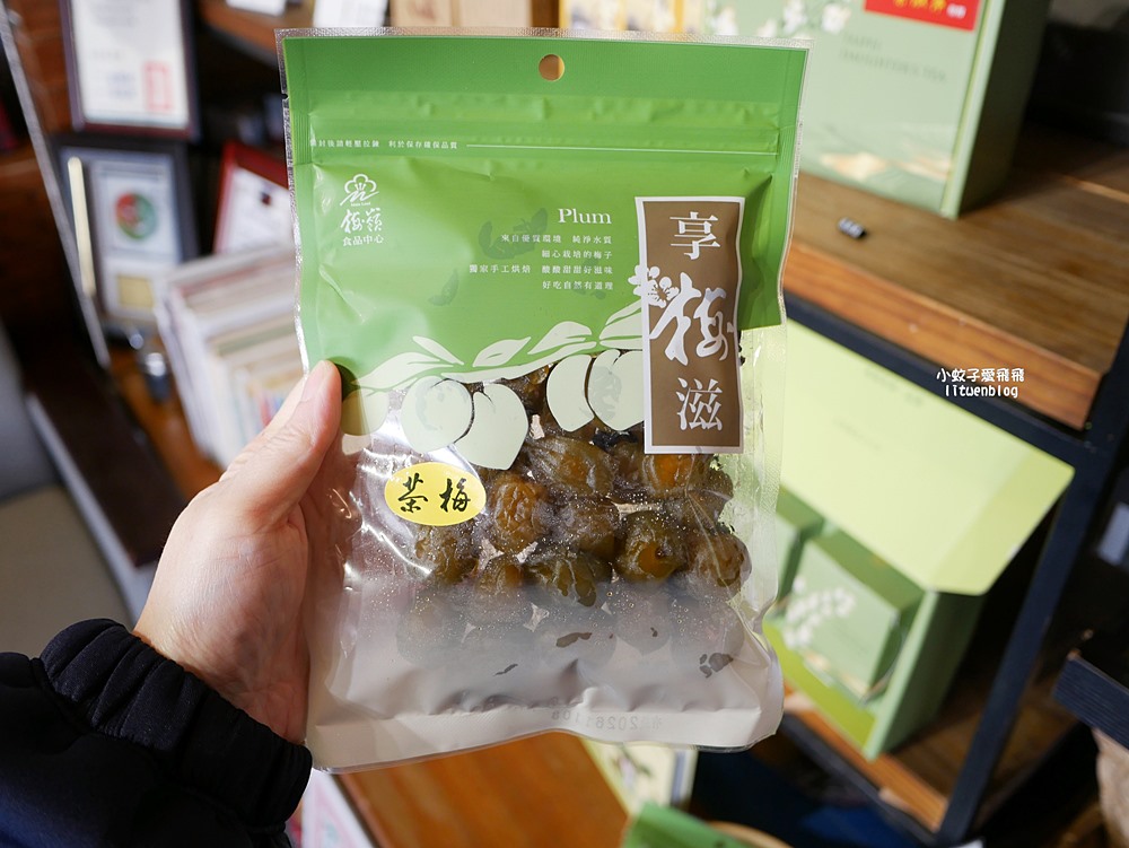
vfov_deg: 49.8
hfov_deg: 63.4
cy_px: 424
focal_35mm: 28
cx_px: 564
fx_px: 914
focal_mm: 14
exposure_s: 1/60
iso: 200
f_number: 2.5
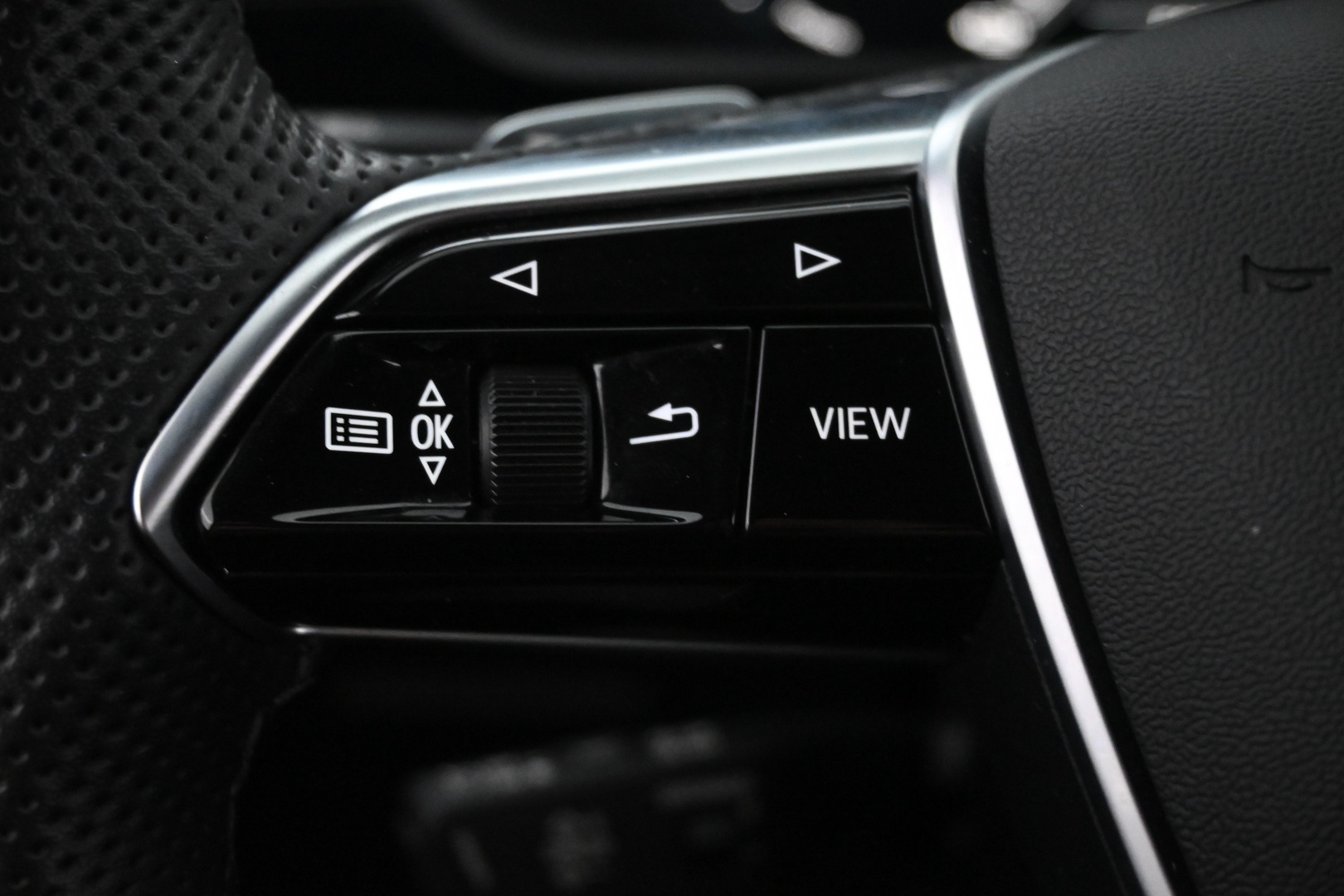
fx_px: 1820
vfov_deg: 27.7
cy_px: 448
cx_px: 672
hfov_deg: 40.5
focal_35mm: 49
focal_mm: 32.5
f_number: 5
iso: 5600
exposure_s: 1/50
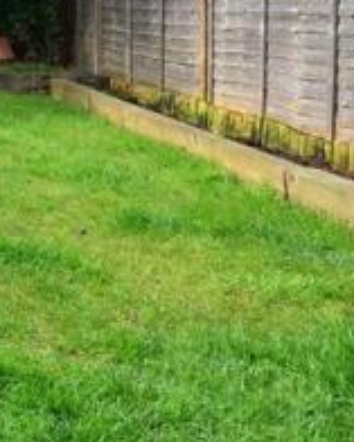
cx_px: -298
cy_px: -28
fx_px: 615
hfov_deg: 20.8
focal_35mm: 47
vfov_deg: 34.8
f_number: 10
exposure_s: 1/320
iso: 400
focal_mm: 10
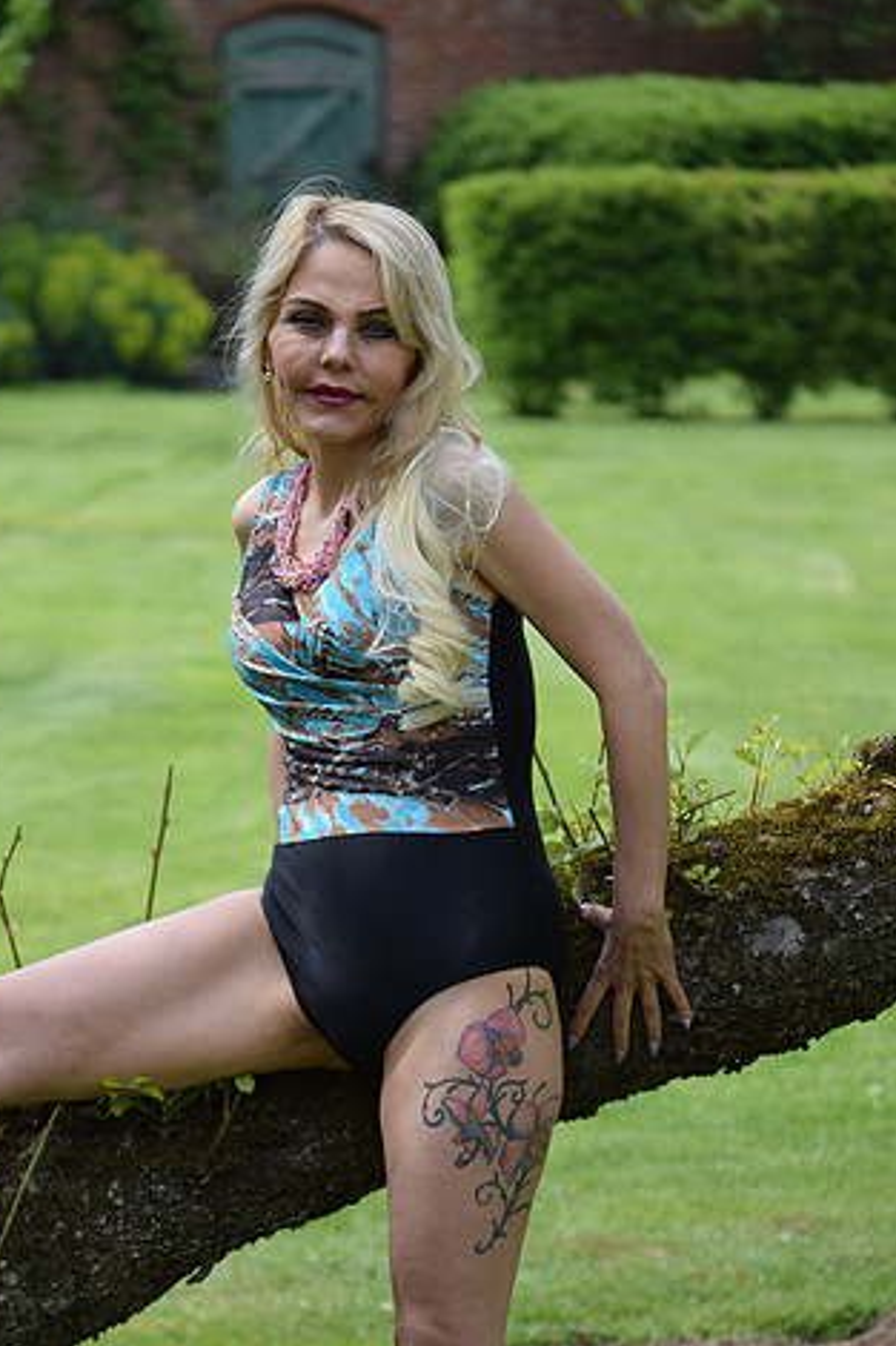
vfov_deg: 10.9
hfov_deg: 7.3
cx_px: 374
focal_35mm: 189
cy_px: 805
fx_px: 7061
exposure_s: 1/320
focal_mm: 102
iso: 100
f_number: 5.6
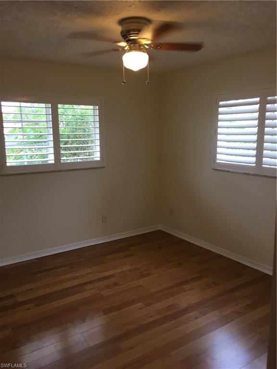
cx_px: 138
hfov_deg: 48.2
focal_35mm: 29
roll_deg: +1.1
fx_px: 309
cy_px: 184
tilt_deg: -9.0
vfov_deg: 61.7
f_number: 2.2
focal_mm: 4.15
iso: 50
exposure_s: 1/30
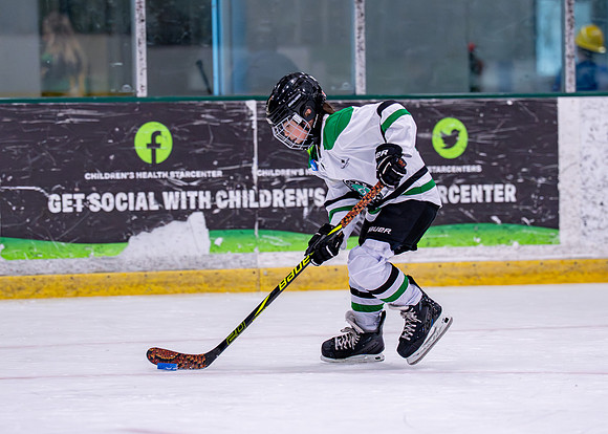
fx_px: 5153
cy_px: 197
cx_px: 308
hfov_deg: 6.8
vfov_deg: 4.8
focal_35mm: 298
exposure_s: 1/1250
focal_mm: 171
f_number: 2.8
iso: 2500
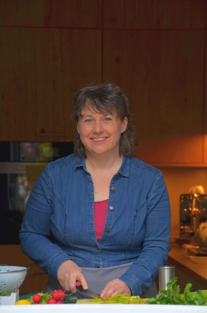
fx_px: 1118
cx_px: 104
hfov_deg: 10.6
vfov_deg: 15.9
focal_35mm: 129
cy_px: 156
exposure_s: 1/160
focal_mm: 86
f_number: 5.6
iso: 400
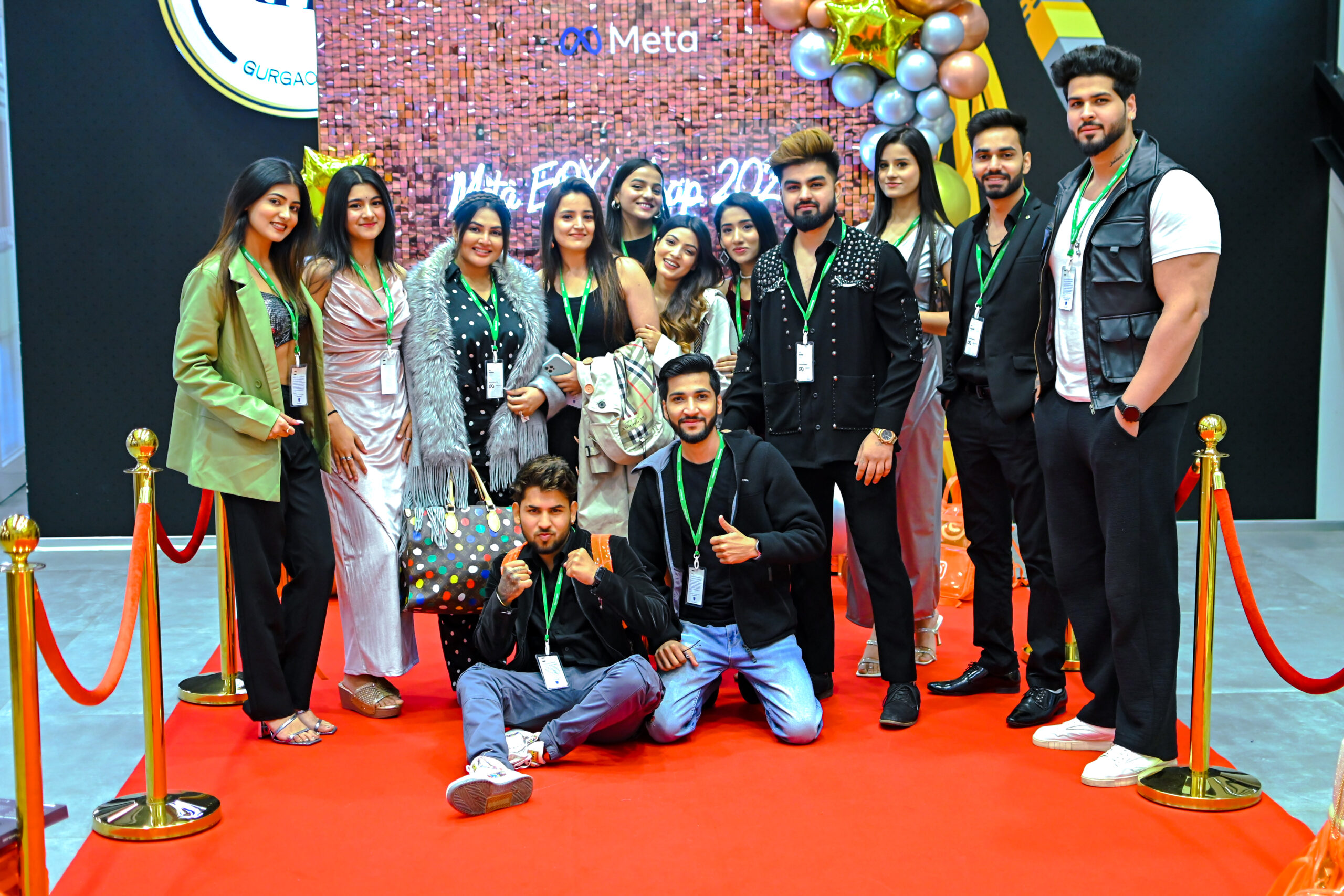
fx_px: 1960
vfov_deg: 25.8
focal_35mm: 52
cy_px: 448
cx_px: 672
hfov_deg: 37.8
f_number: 2.2
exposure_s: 1/160
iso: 1000
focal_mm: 35
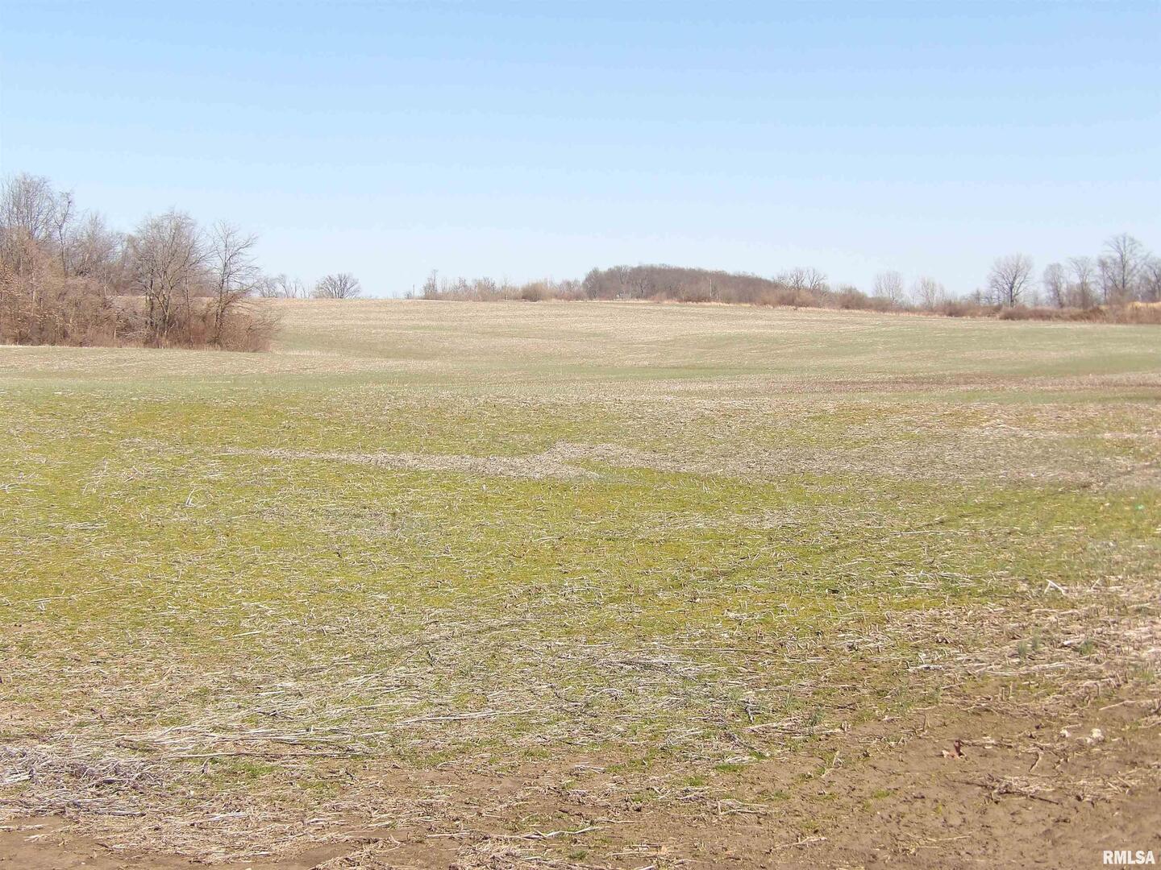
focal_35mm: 62
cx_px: 580
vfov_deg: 23.7
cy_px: 435
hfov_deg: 31.2
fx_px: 2079
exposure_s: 1/596
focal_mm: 11.1
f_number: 4
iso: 100
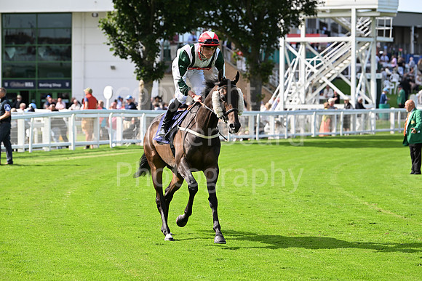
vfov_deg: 9.2
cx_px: 211
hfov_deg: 13.7
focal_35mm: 150
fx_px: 1759
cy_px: 140
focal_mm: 150
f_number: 5
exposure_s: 1/1600
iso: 500
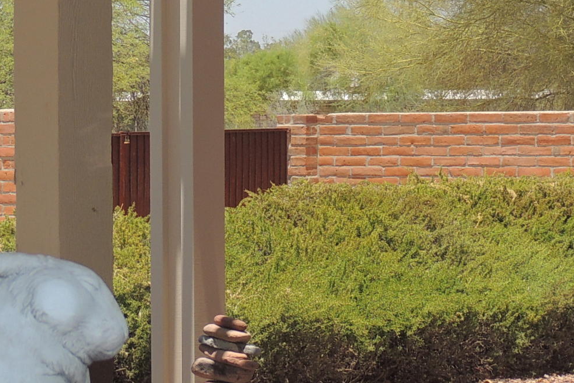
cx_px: 287
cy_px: 95
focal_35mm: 159
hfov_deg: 12.9
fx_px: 2535
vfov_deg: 8.6
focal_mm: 8.9
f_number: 3.6
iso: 100
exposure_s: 1/800
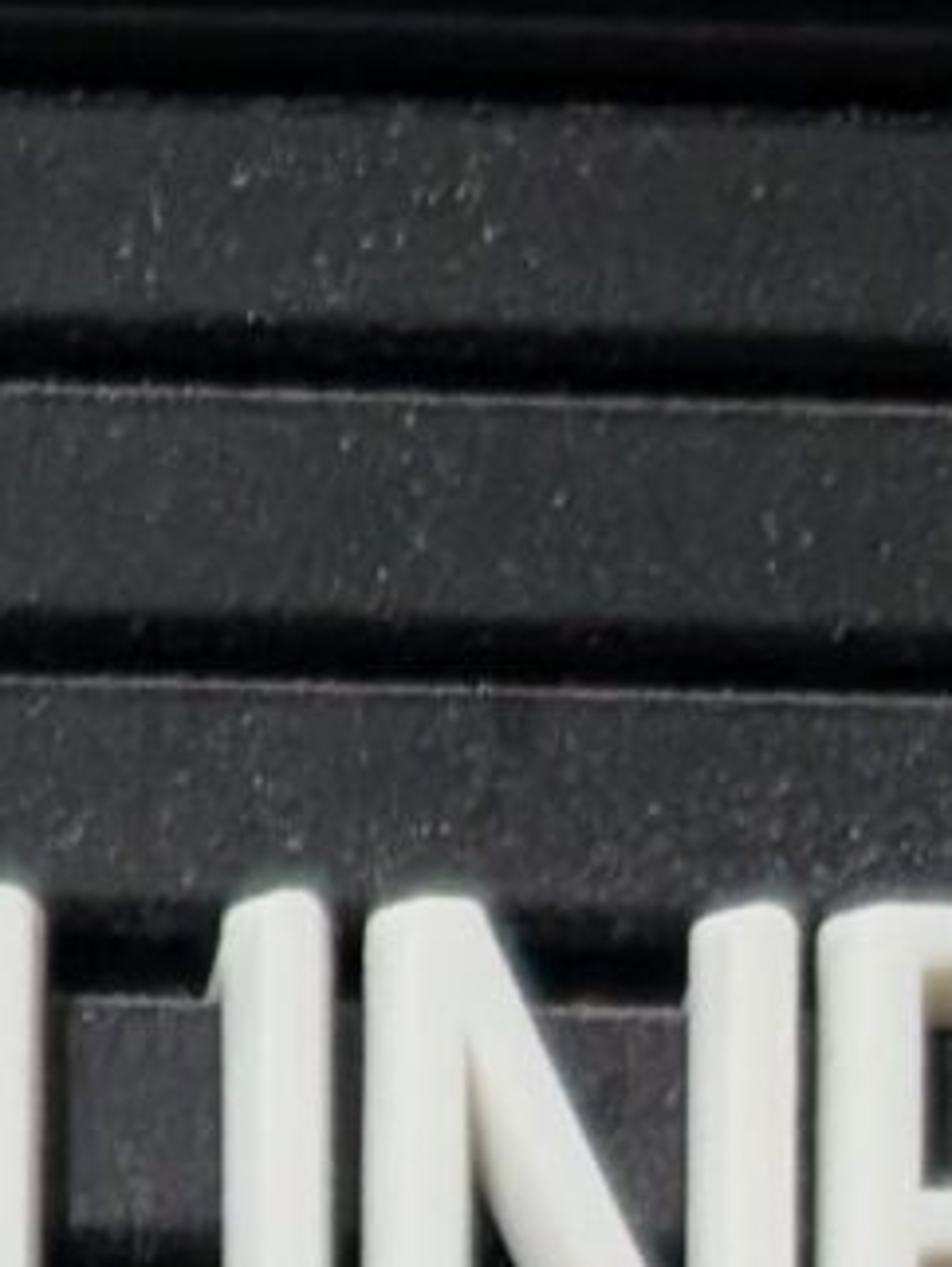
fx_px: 6995
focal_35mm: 191
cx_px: -1129
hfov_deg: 7.4
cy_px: 4875
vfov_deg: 7.6
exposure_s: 1/120
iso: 909
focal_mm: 6.9
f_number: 1.68
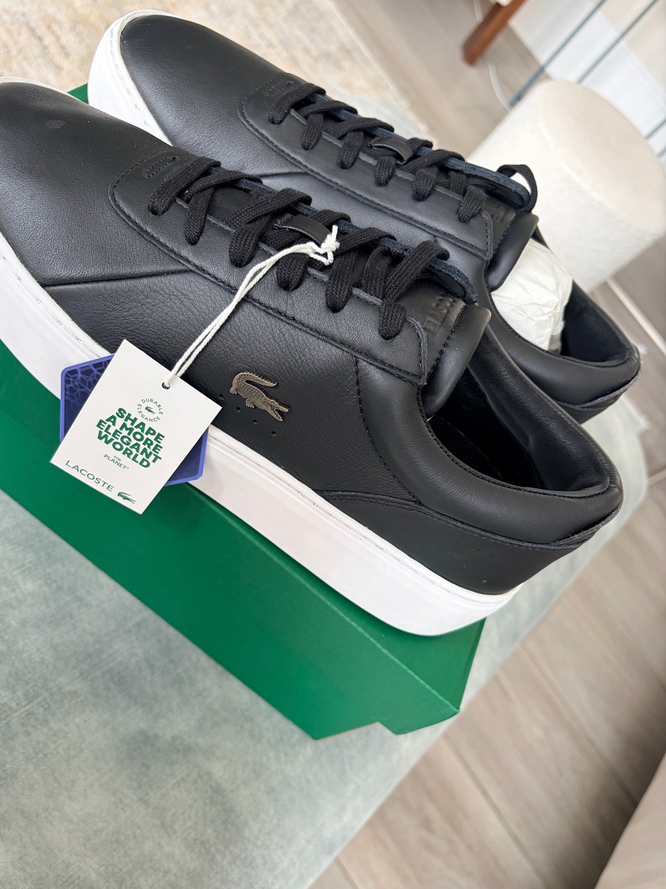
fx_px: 718
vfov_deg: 63.4
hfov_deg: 49.7
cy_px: 469
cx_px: 308
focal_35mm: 28
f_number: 1.6
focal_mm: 5.96
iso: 125
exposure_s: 1/60
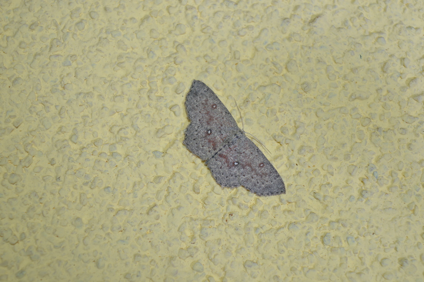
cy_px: 141
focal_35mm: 82
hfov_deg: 24.6
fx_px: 971
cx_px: 212
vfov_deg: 16.5
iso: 200
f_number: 6.3
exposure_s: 1/200
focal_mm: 55
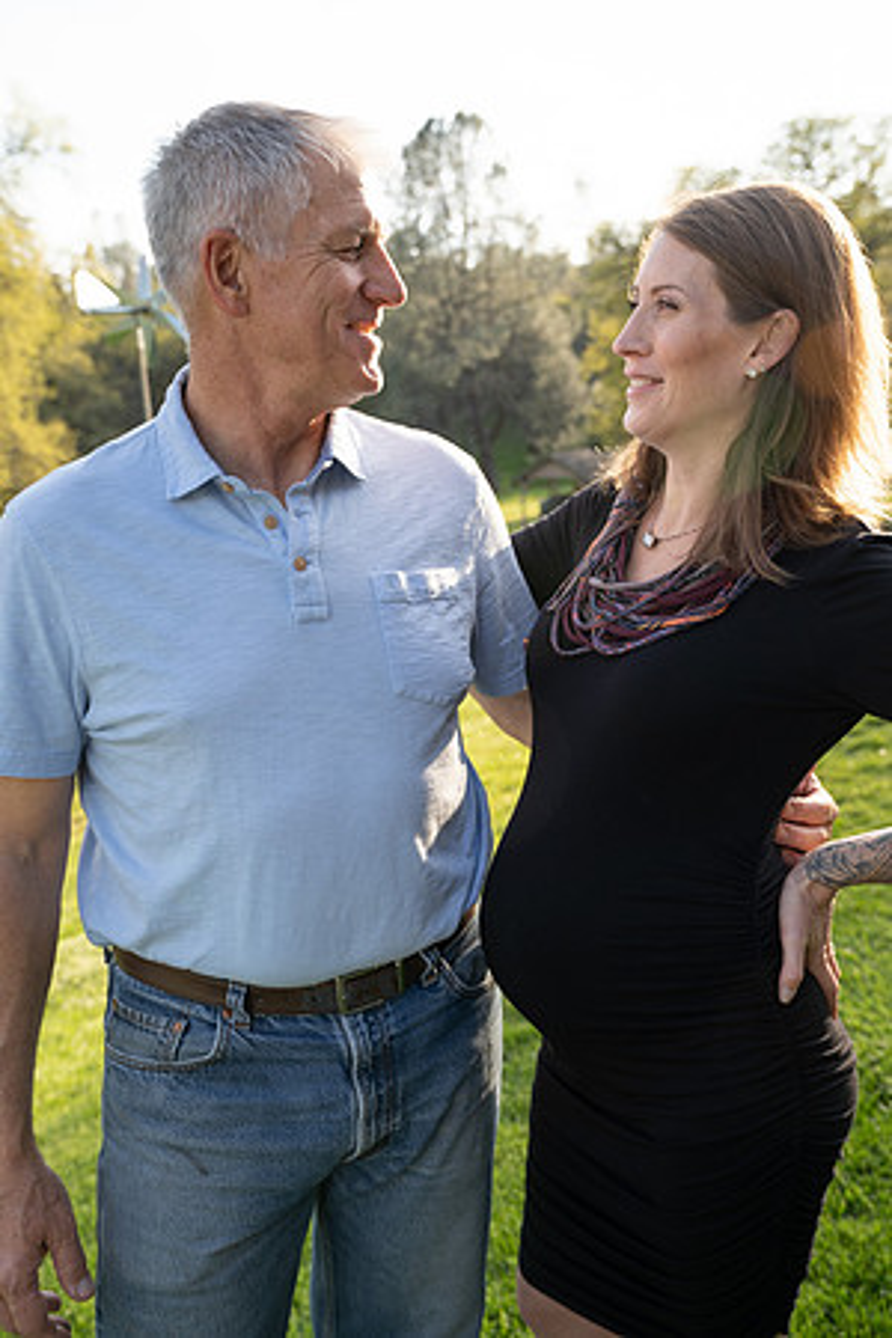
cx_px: 446
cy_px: 669
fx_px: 1264
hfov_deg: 38.9
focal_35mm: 34
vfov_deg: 55.8
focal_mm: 34
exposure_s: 1/250
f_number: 4.5
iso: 125
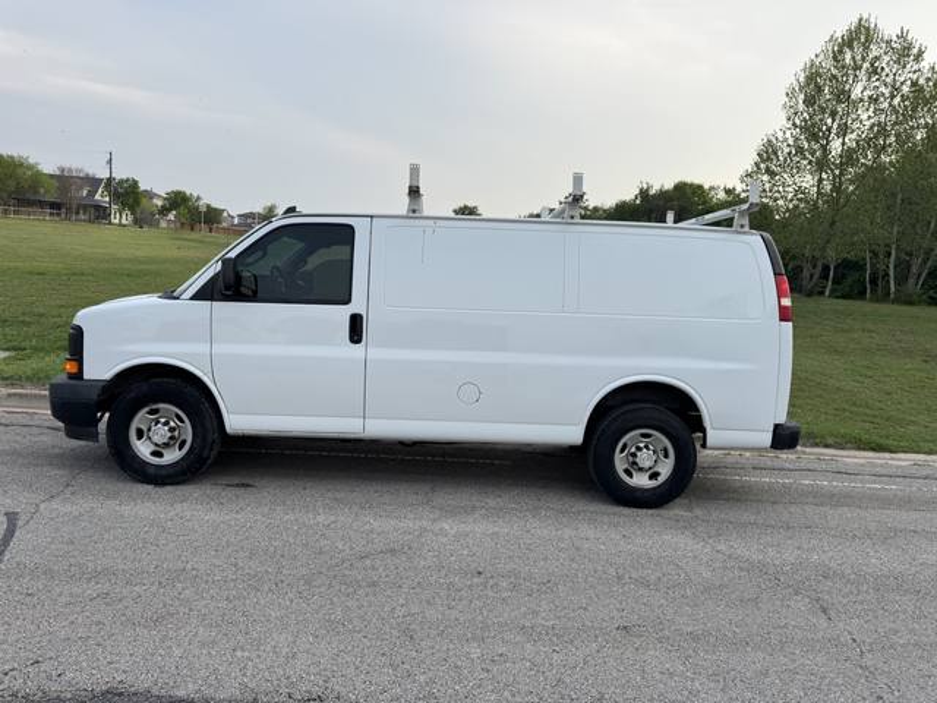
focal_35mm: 24
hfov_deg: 71.6
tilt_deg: -6.9
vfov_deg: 56.8
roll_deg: -4.2
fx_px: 650
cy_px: 352
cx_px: 468
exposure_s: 1/1339
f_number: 1.78
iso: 80
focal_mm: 6.76
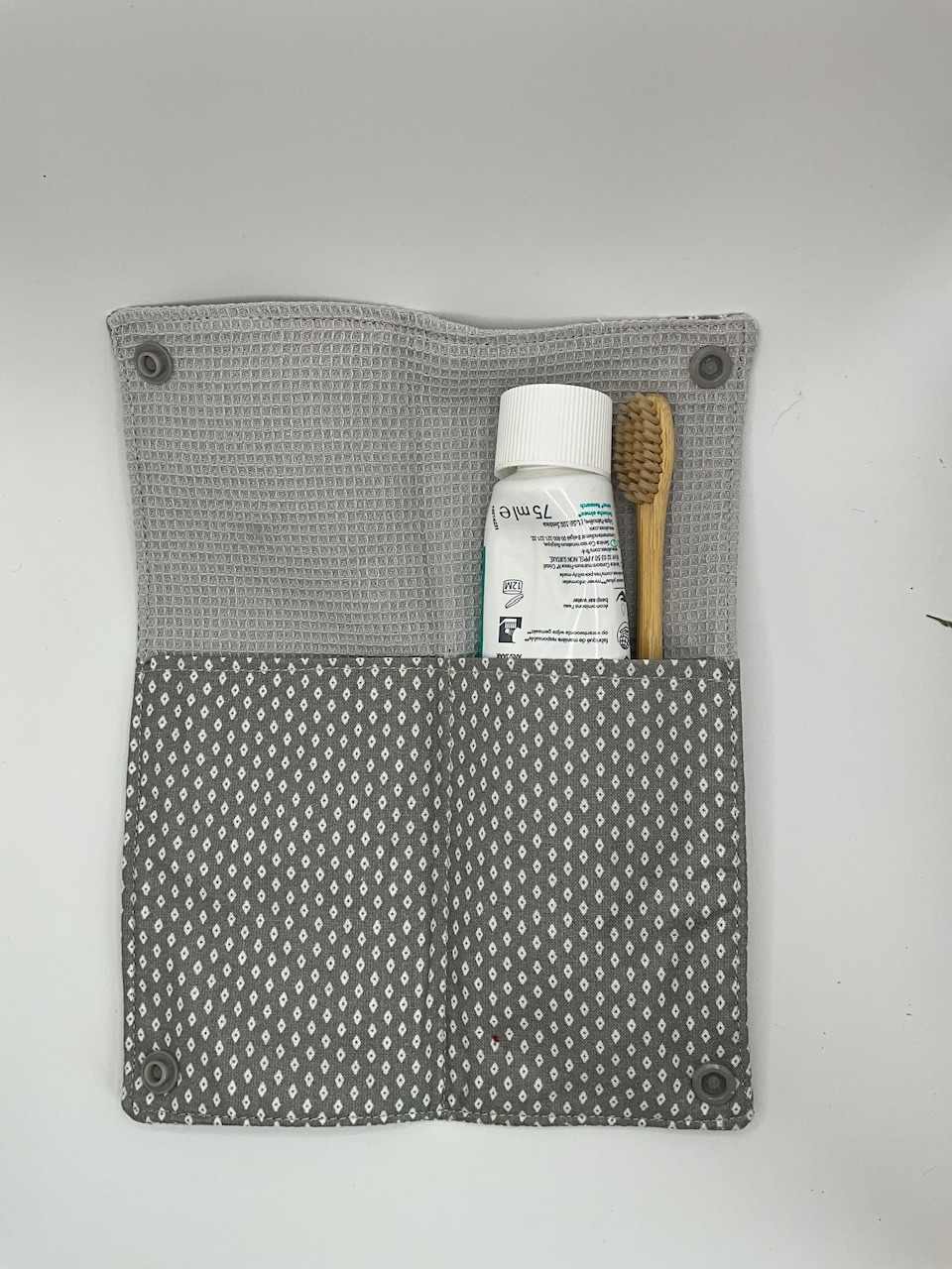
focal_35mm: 29
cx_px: 476
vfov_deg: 61.7
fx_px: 1063
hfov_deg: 48.2
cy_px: 634
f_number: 1.8
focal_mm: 3
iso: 25
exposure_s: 1/331
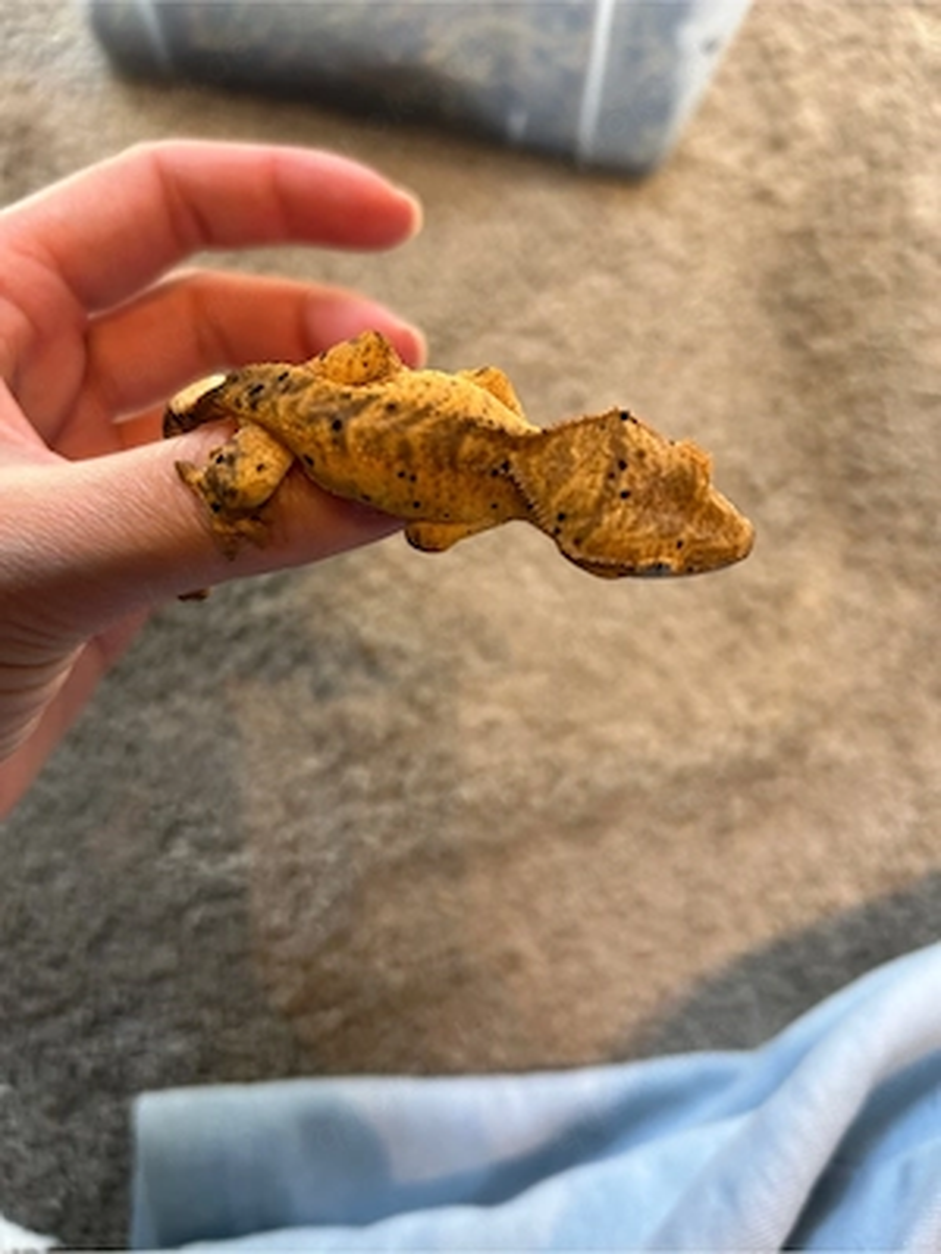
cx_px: 470
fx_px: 942
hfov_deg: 53.1
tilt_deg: -76.6
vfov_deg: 67.3
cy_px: 627
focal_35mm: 26
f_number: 1.5
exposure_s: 1/100
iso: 80
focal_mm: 5.7
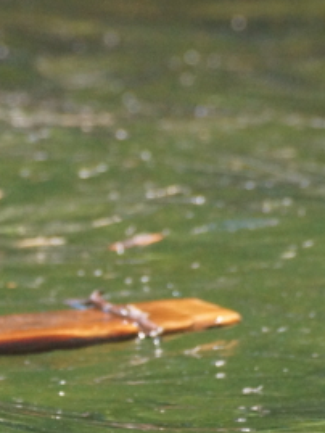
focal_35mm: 1339
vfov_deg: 1.5
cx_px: -24
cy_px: 290
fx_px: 16749
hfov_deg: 1.1
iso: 1600
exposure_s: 1/400
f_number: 6.3
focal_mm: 250
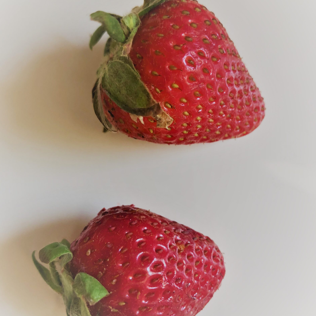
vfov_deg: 47.2
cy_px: 151
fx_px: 361
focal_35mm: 35
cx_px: 159
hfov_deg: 47.2
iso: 40
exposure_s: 1/15
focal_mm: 3.99
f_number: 1.8
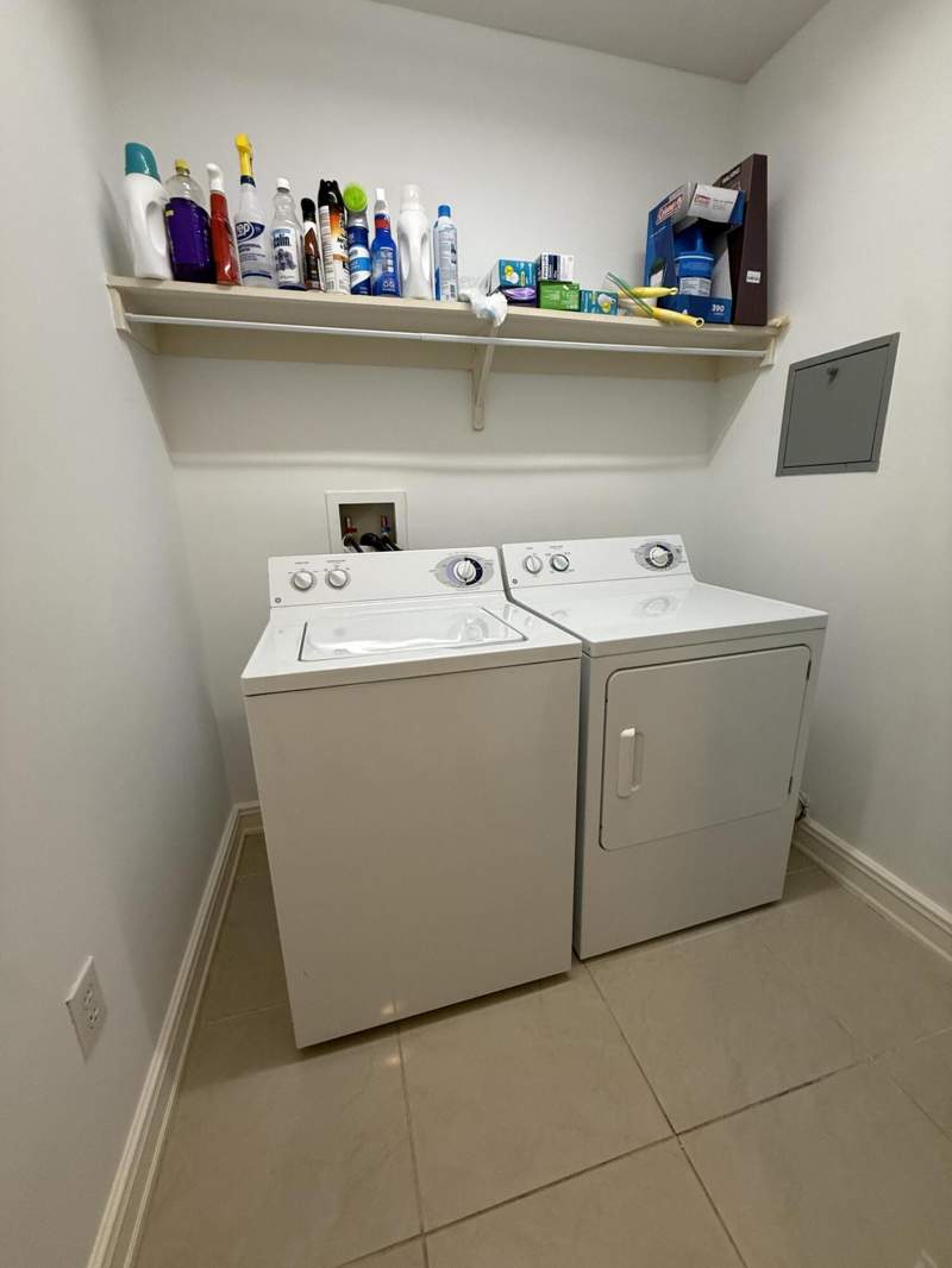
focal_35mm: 14
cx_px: 476
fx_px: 513
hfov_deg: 85.7
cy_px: 634
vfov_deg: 102.1
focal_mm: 2.22
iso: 200
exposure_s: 1/120
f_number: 2.2
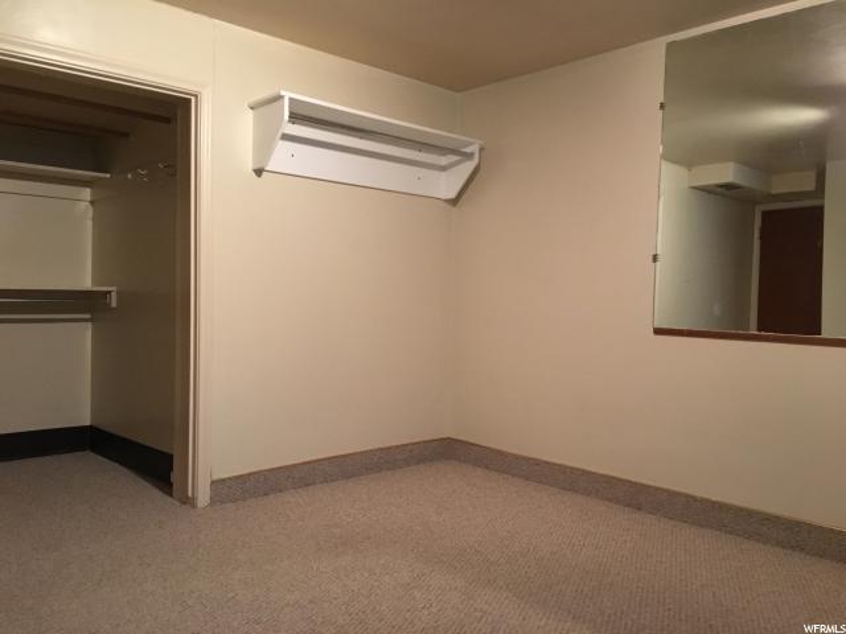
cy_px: 317
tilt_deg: -1.8
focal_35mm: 29
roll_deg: -1.1
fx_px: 709
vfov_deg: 48.2
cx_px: 423
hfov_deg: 61.7
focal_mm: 4.15
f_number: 2.2
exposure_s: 1/15
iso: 250
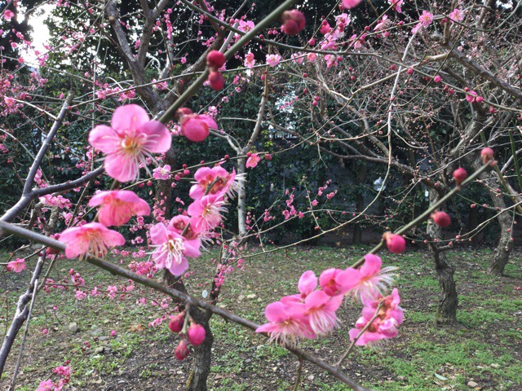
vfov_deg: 45.4
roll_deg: -0.8
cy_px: 196
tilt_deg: -3.2
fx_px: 467
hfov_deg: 58.4
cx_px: 261
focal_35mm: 31
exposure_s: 1/120
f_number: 2.4
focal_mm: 3.3
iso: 25
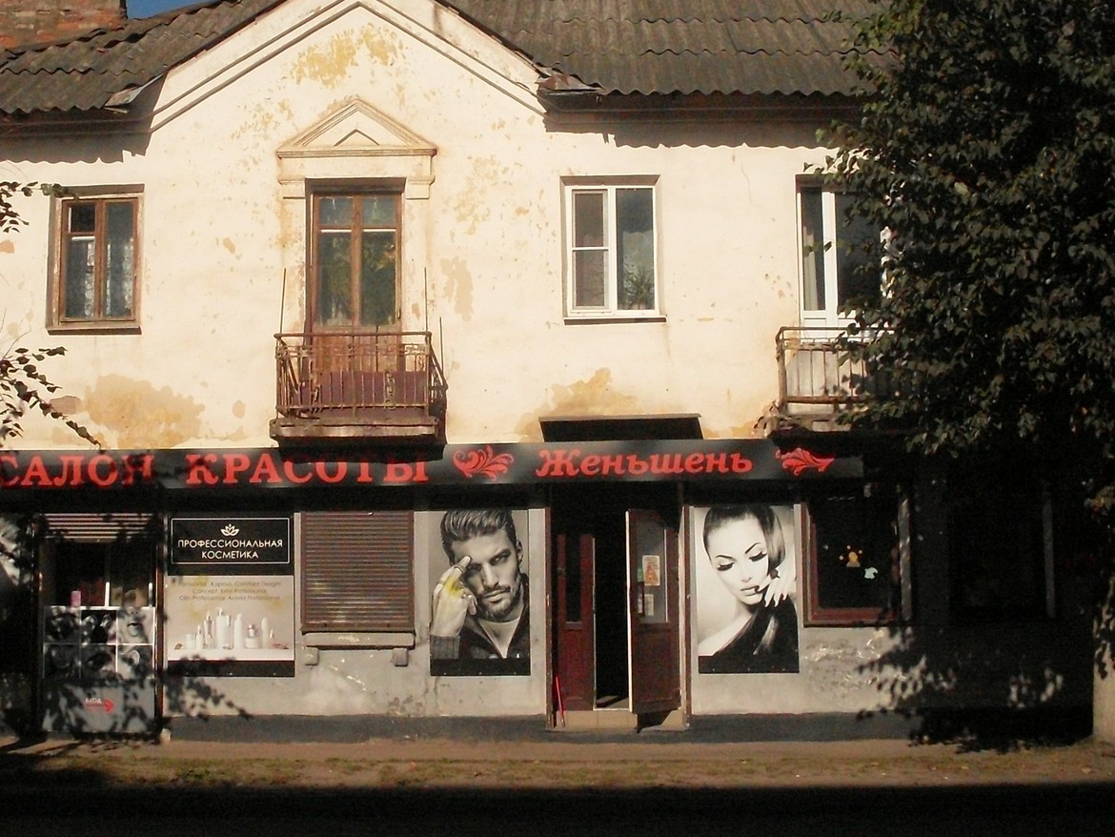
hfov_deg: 32.1
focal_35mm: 60
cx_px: 469
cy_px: 375
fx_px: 1933
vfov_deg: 24.4
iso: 400
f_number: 9.1
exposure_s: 1/2000
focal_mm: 8.1
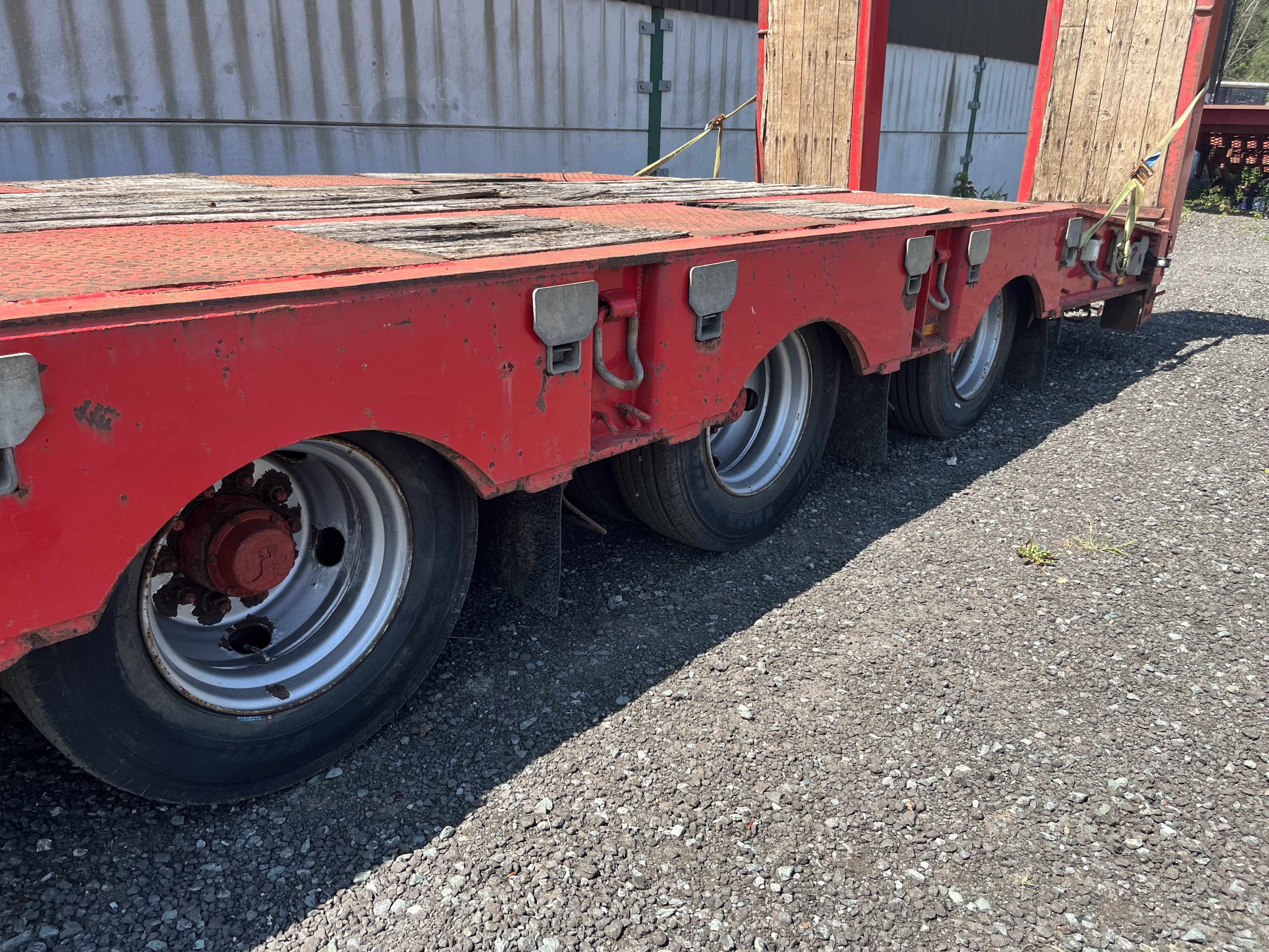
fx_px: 953
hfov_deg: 67.3
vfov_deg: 53.1
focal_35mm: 26
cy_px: 476
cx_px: 634
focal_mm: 5.1
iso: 50
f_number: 1.6
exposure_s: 1/1028
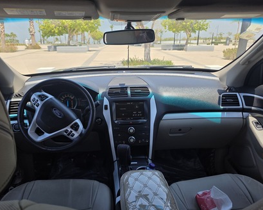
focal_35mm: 25
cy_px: 109
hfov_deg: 68.1
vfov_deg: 56.8
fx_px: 195
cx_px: 127
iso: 80
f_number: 1.7
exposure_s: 1/2524
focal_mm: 6.3
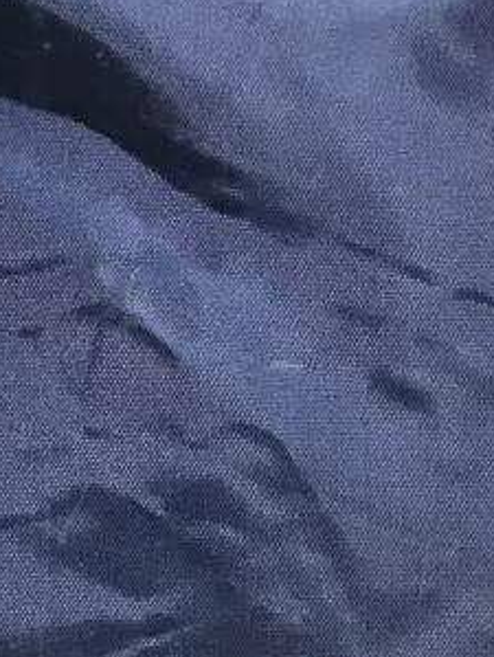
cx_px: 371
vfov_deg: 8.3
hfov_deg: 6.3
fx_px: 4500
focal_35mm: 237
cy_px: -23
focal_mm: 6
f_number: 2
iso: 640
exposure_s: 1/50
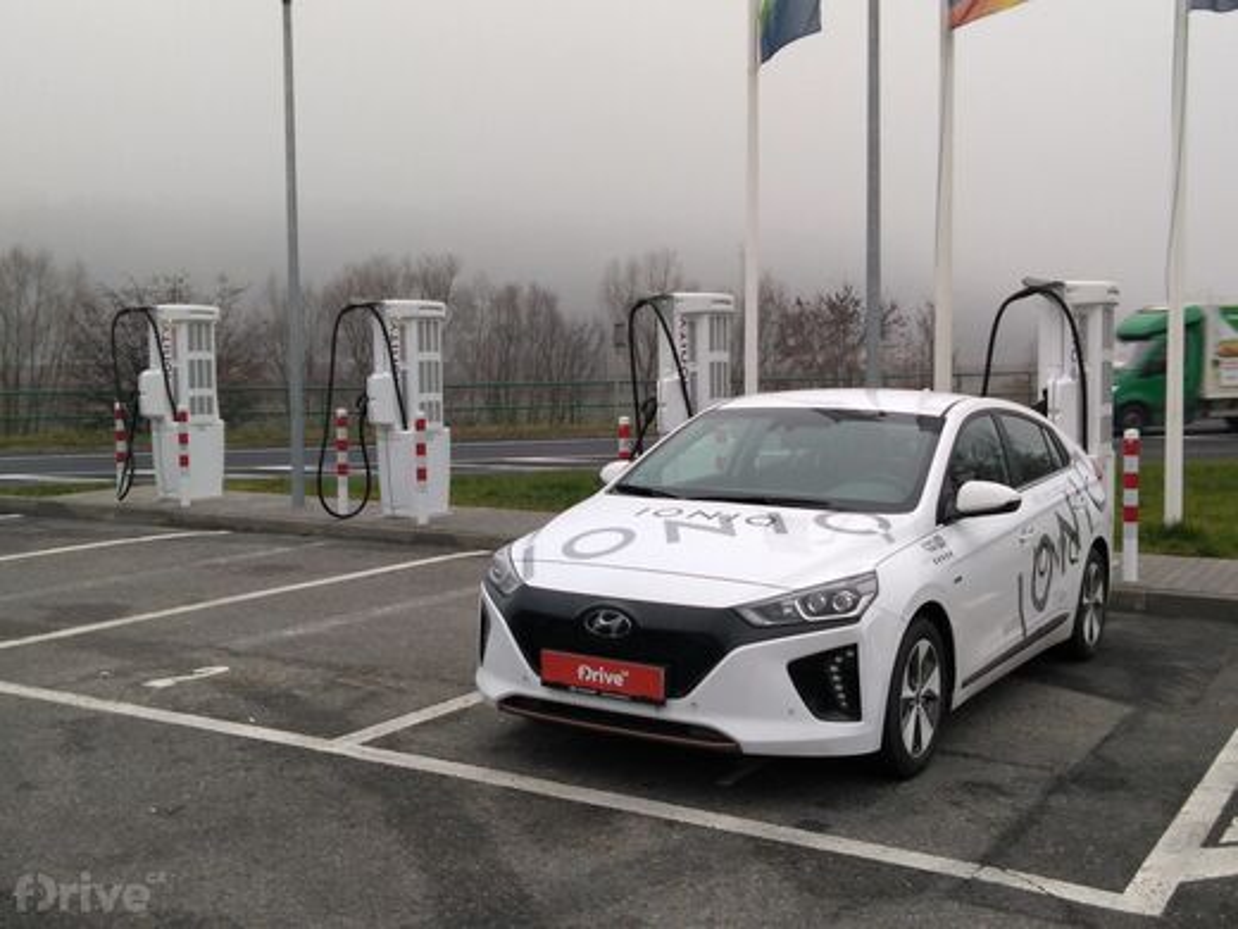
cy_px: 464
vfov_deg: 53.1
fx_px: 930
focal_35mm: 26
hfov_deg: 67.3
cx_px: 619
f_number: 2.2
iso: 100
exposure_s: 1/123
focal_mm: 3.46
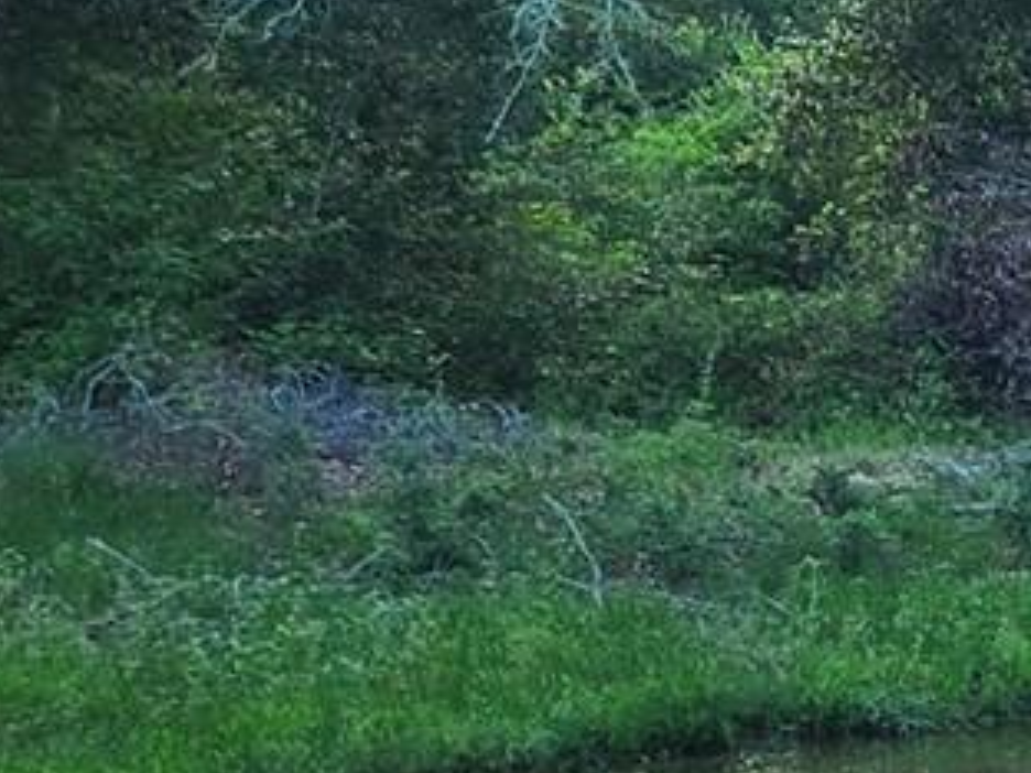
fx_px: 4497
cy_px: 462
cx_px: 2673
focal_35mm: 151
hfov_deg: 10.7
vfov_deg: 9.8
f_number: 1.8
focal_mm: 5.4
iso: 20
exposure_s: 1/180
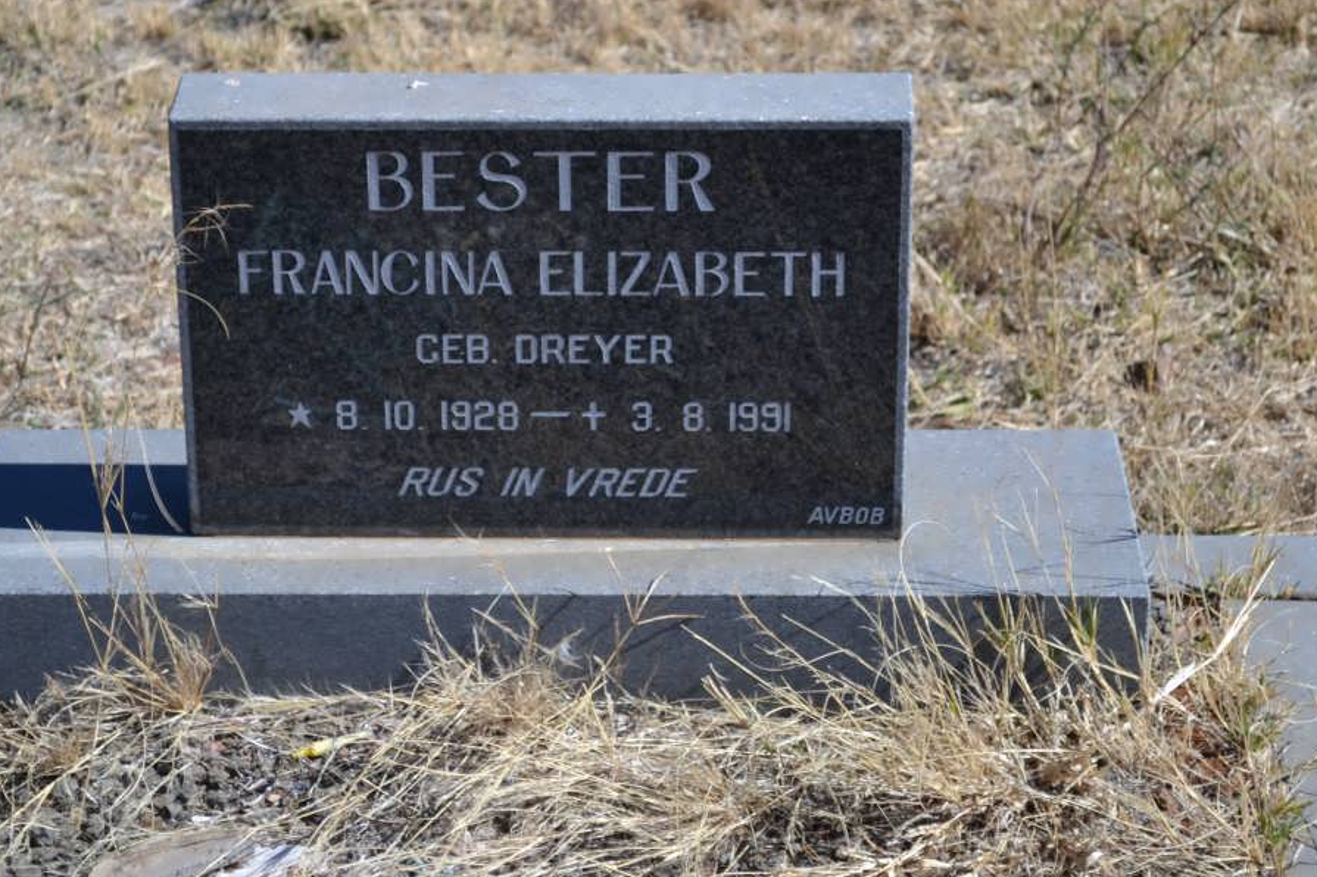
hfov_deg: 18.5
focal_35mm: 111
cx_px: 547
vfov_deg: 12.4
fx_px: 4047
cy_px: 359
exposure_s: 1/125
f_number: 5.6
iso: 110
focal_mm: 55
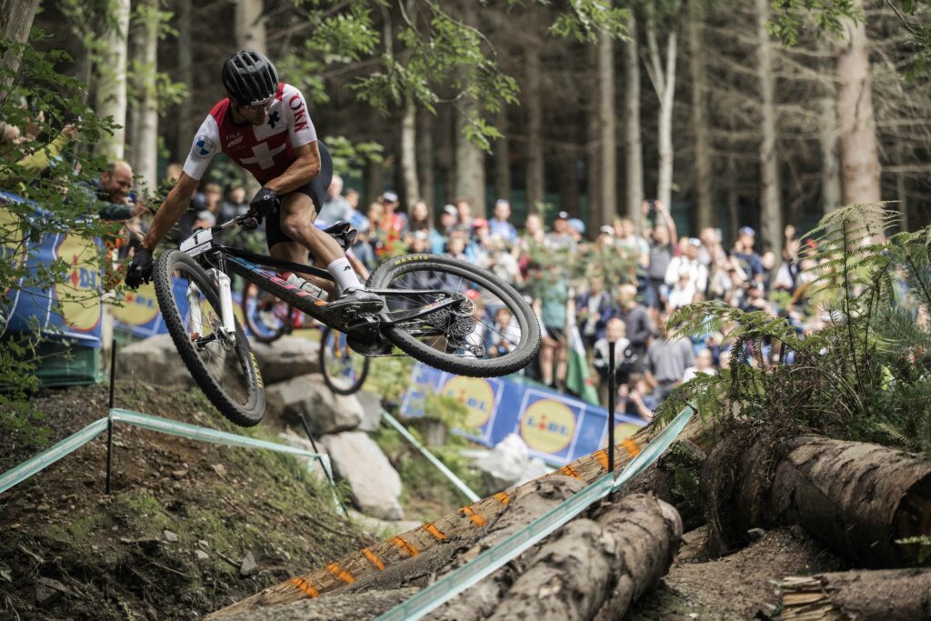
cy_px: 310
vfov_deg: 13.0
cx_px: 466
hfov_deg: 19.5
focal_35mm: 105
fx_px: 2716
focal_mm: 105
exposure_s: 1/1600
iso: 1250
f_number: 2.8
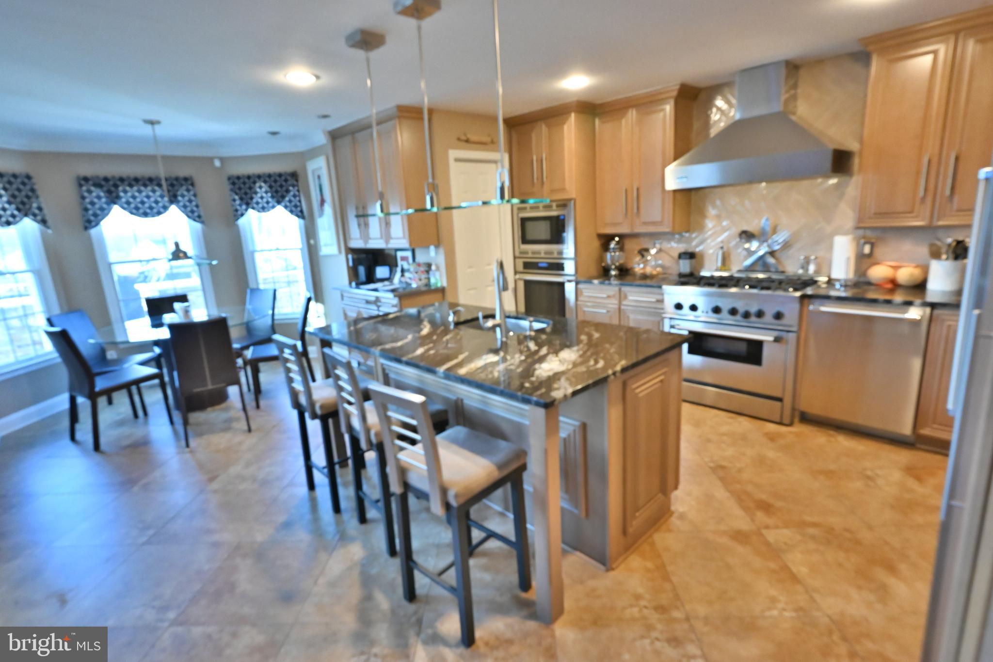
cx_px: 496
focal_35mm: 18
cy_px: 331
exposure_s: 1/80
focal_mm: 18
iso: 11400
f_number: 9
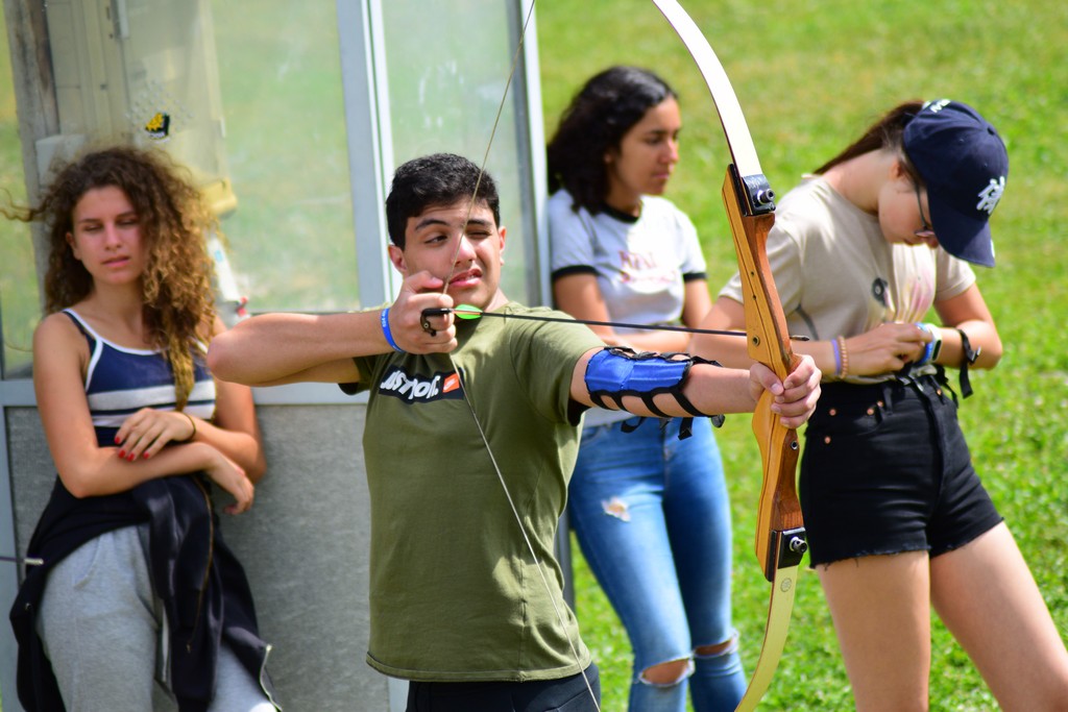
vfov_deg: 5.9
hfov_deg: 8.9
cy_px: 356
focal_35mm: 232
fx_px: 6898
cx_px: 534
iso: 360
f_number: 4.5
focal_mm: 155
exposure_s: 1/1250
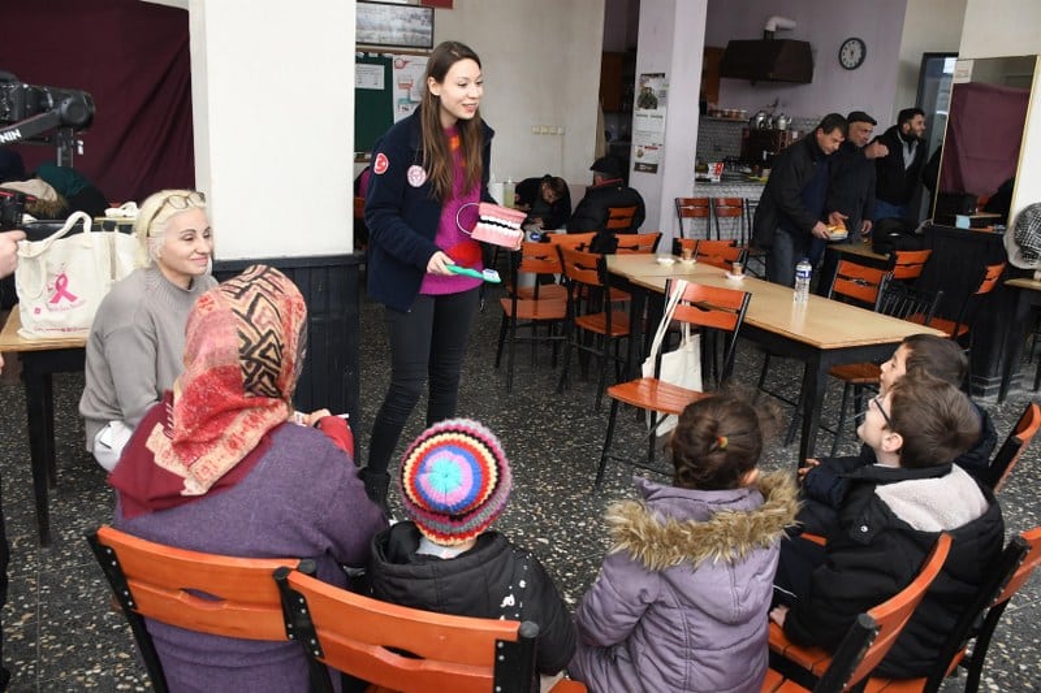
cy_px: 346
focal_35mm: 27
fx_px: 781
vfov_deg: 47.9
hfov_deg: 67.4
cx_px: 520
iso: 1000
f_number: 5
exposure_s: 1/100
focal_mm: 18
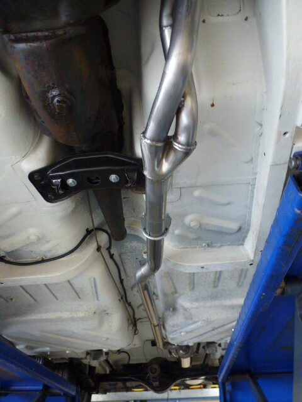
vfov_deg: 71.6
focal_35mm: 24
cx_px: 151
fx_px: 279
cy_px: 201
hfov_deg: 56.8
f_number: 3.3
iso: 400
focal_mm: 4.3
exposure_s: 1/10
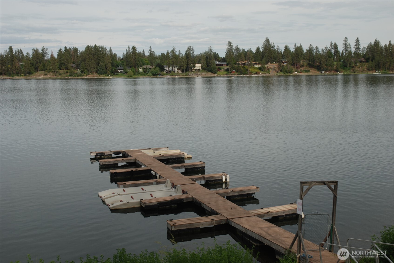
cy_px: 132
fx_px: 477
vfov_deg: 30.9
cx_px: 197
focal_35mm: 44
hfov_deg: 44.9
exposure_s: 1/250
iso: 100
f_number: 8
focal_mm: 29
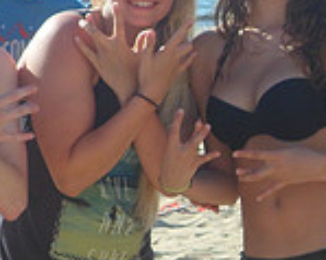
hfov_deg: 10.0
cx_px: 433
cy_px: 185
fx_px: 1832
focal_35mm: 190
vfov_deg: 8.1
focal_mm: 9.3
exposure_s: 1/500
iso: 80
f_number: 4.7
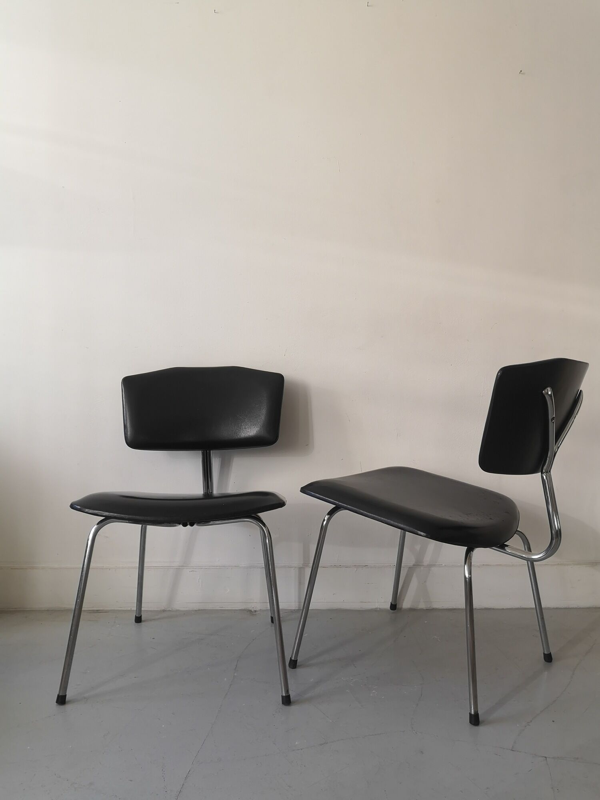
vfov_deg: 65.3
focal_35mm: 27
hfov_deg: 51.4
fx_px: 624
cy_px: 400
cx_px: 300
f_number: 1.8
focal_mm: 3.95
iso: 100
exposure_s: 1/100
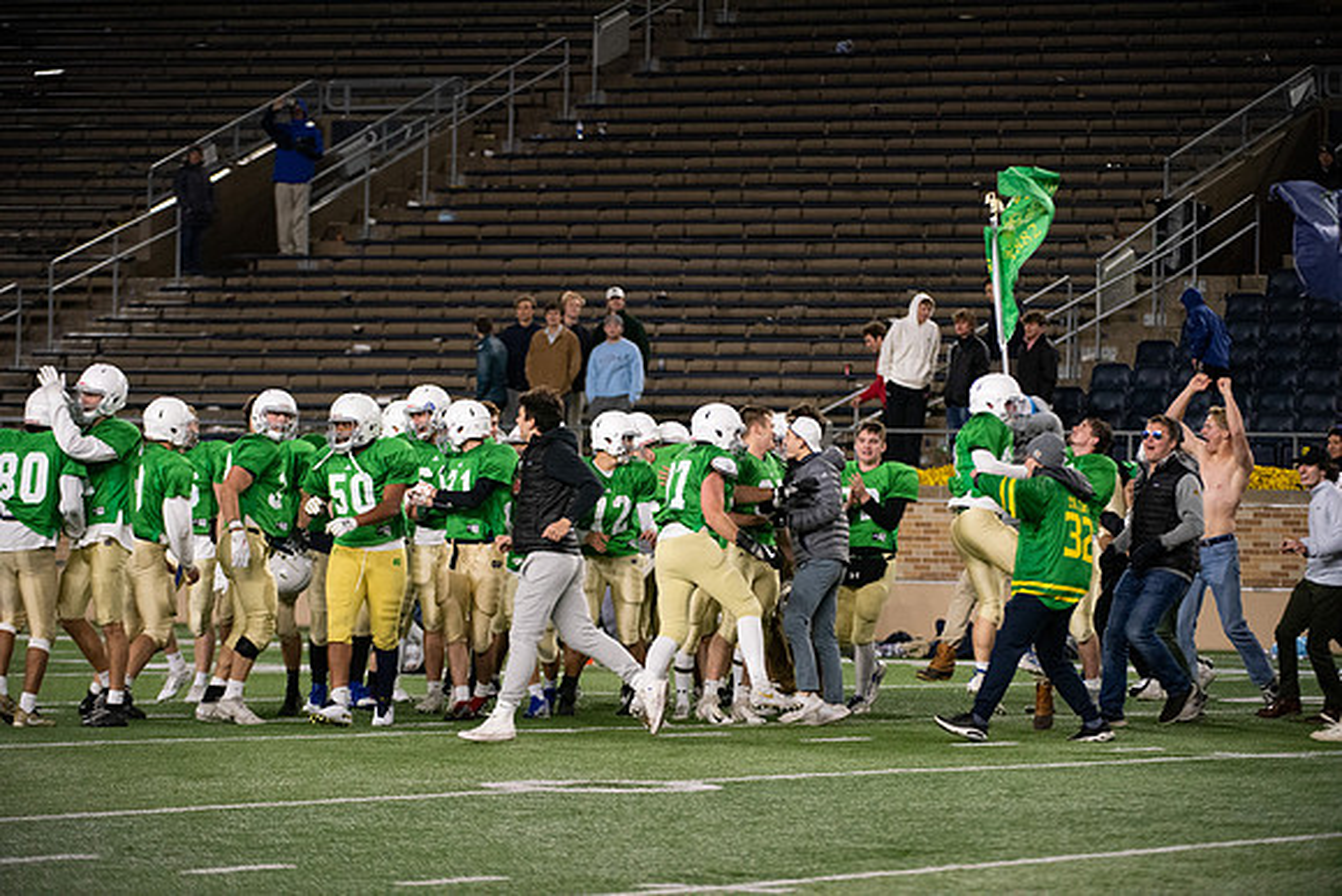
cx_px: 671
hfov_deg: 10.3
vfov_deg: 6.9
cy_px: 448
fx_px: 7457
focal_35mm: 200
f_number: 4
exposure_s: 1/500
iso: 4000
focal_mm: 200
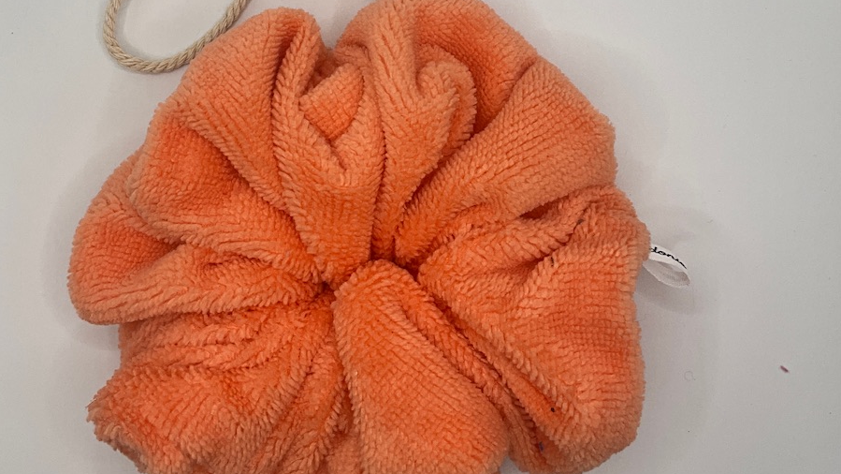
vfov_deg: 26.0
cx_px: 432
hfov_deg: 45.5
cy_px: 81
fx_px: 1004
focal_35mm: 45
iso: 25
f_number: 1.8
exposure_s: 1/272
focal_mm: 3
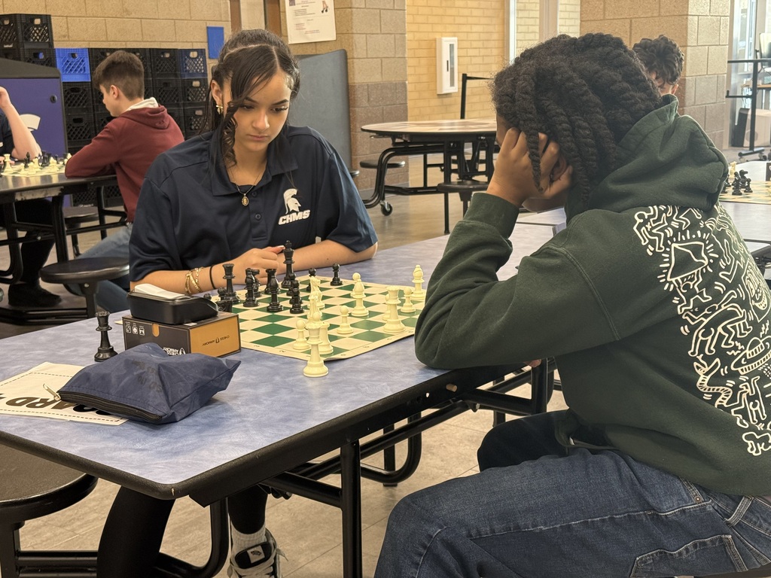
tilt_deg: -12.1
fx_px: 1069
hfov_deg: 39.7
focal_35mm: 48
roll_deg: +1.7
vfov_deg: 30.3
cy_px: 289
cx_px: 386
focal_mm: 6.76
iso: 160
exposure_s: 1/60
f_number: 1.78
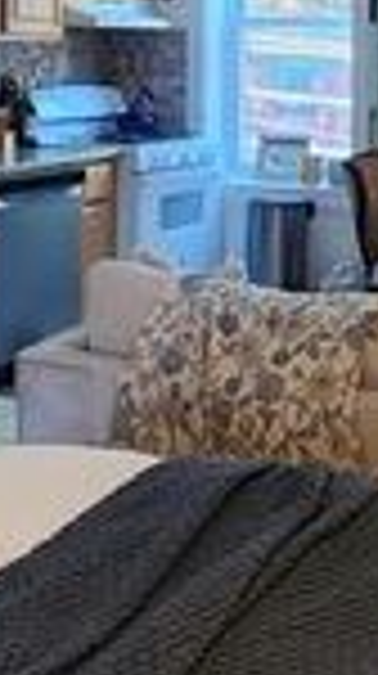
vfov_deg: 31.1
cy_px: 16
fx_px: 1126
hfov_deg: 18.4
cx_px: 414
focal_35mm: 63
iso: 320
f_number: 2.2
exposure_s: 1/40
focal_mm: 2.2
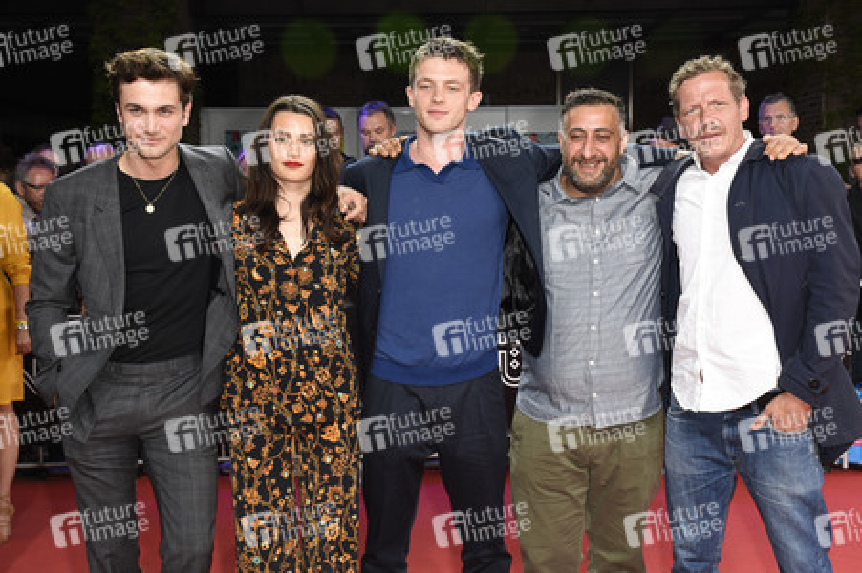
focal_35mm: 52
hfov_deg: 37.9
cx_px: 431
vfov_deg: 25.7
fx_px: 1256
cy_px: 286
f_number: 6.3
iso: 500
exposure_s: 1/160
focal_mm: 35
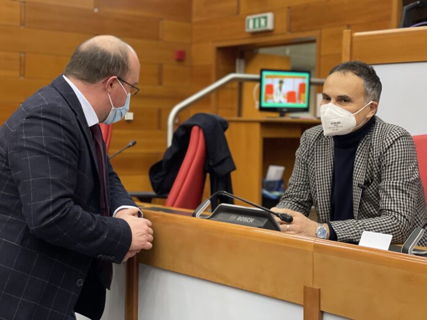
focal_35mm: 64
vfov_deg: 22.9
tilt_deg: -2.8
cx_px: 214
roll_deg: -1.3
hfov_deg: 30.3
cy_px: 160
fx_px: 789
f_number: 2.2
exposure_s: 1/33
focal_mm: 7.5
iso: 320
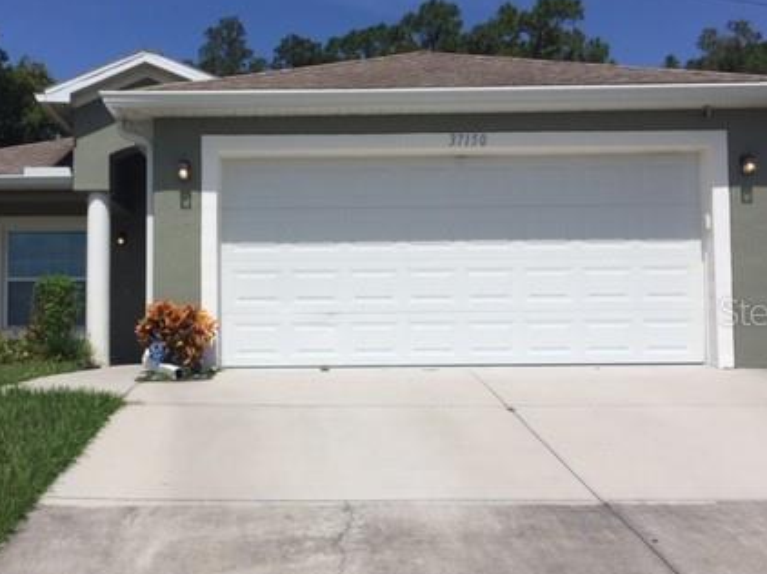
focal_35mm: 44
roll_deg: -1.5
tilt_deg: +2.7
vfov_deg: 32.8
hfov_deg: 42.8
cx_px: 309
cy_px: 311
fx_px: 974
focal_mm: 4.15
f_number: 2.2
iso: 32
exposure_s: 1/5650
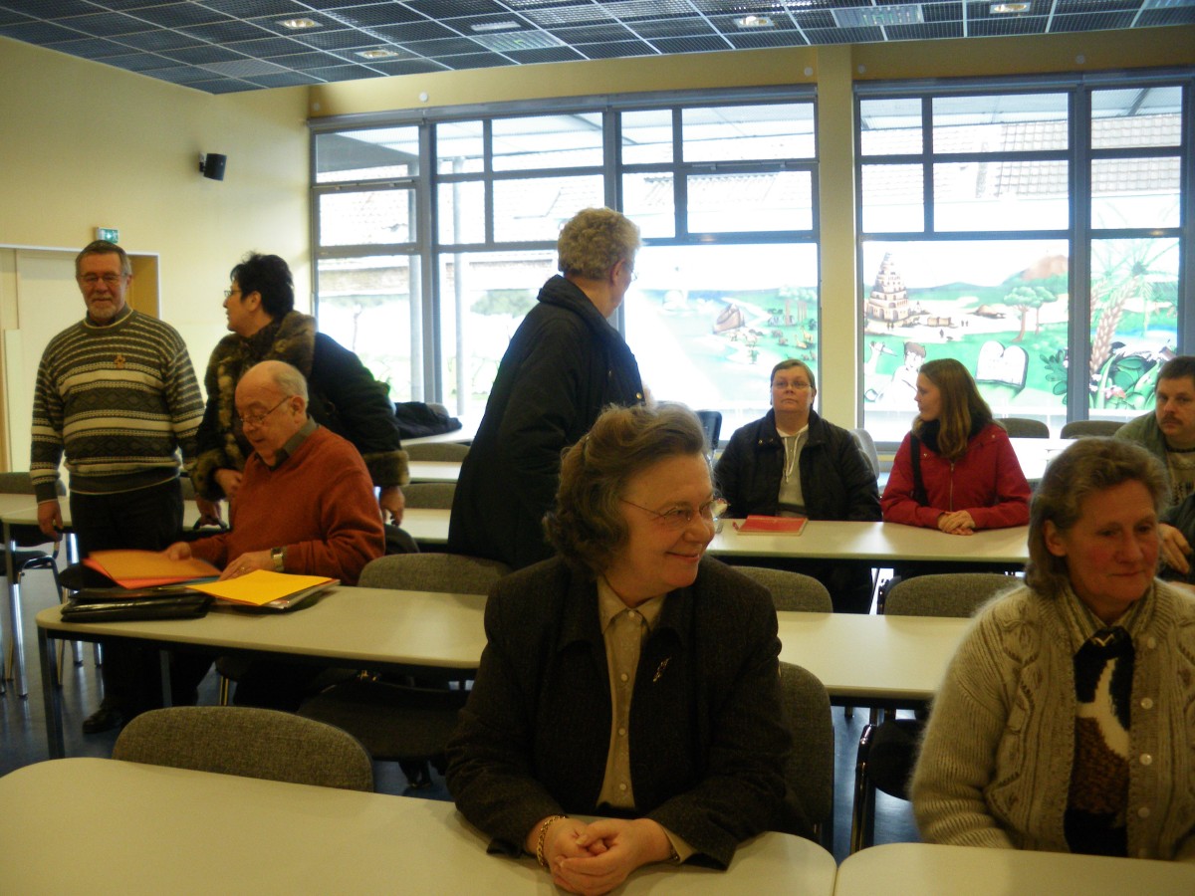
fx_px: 1243
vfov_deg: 39.7
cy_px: 448
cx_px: 598
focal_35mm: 36
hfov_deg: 51.4
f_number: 3.5
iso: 320
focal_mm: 6.3
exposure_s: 1/50
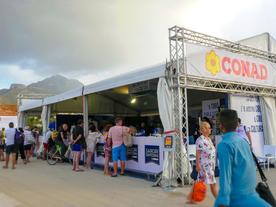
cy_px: 103
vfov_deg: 38.7
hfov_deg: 50.1
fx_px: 295
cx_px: 144
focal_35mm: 37
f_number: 10
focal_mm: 17
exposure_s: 1/250
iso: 800
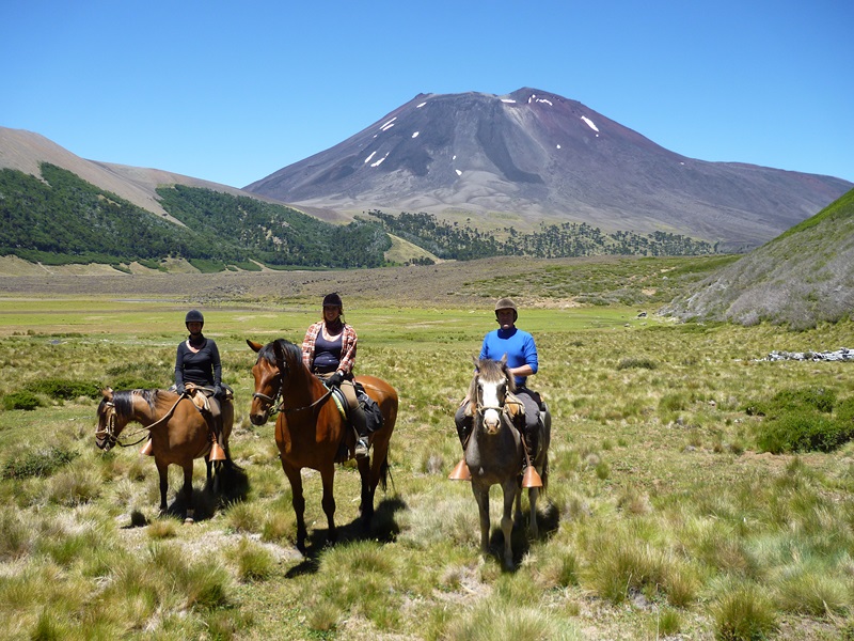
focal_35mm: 31
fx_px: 765
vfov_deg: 45.4
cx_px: 427
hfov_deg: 58.4
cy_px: 320
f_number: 2.8
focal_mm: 5.5
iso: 80
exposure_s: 1/800
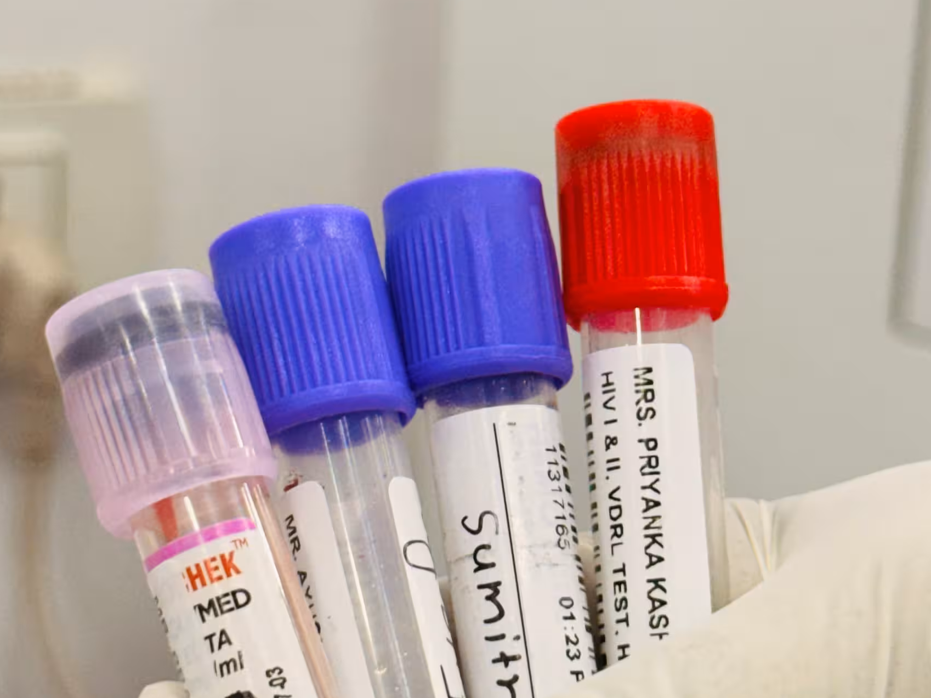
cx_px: 434
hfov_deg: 17.3
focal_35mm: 114
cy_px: 378
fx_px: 3066
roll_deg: -3.6
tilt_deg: -12.0
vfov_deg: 13.0
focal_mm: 6.76
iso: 64
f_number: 1.78
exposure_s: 1/50
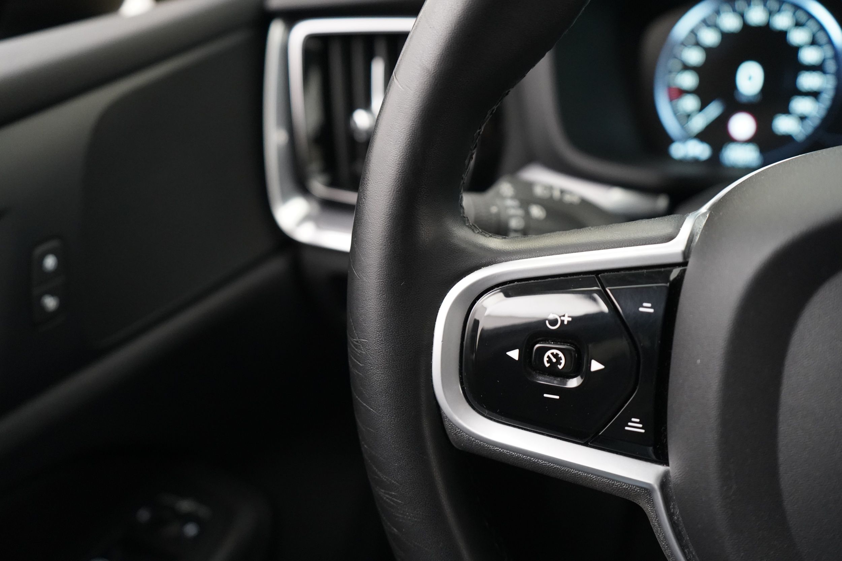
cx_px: 421
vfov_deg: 41.1
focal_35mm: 32
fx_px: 748
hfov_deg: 58.7
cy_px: 280
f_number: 4
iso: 6400
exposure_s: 1/60
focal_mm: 32
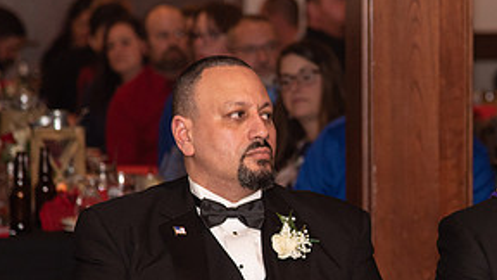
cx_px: 383
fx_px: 3334
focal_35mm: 253
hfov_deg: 8.5
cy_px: 201
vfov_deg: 4.8
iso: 800
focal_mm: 120
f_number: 4
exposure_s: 1/200
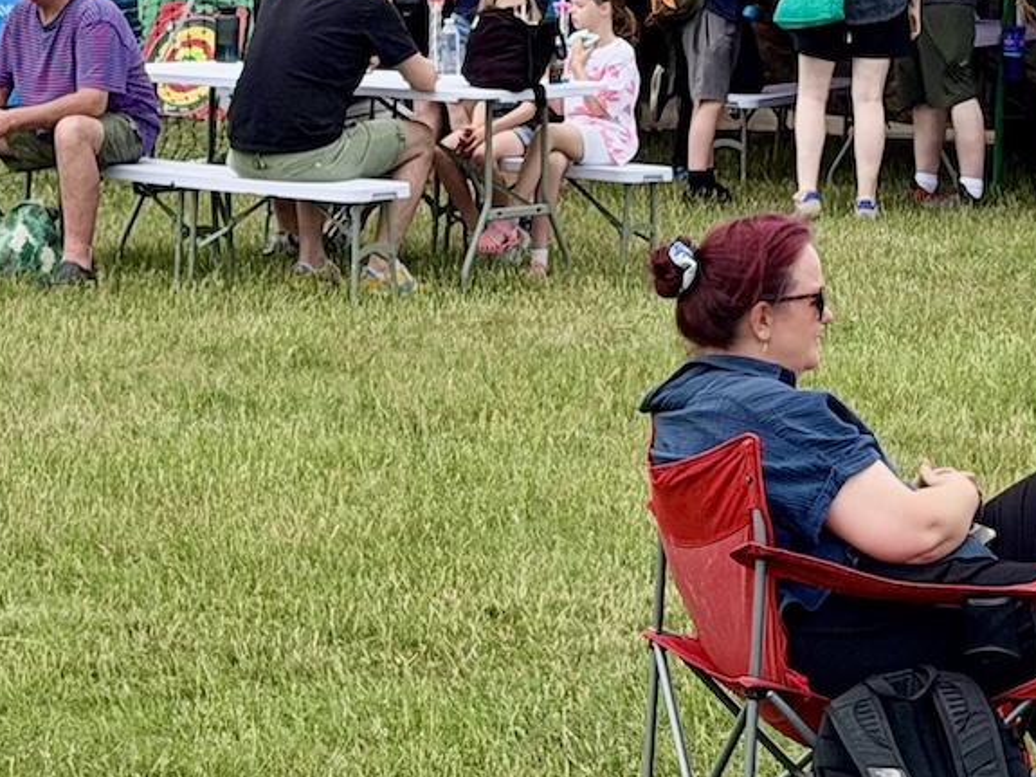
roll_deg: -2.7
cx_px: 903
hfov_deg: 11.8
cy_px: -142
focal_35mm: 167
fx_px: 4997
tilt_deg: +3.2
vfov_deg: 8.8
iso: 64
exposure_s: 1/4098
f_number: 1.78
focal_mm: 6.76
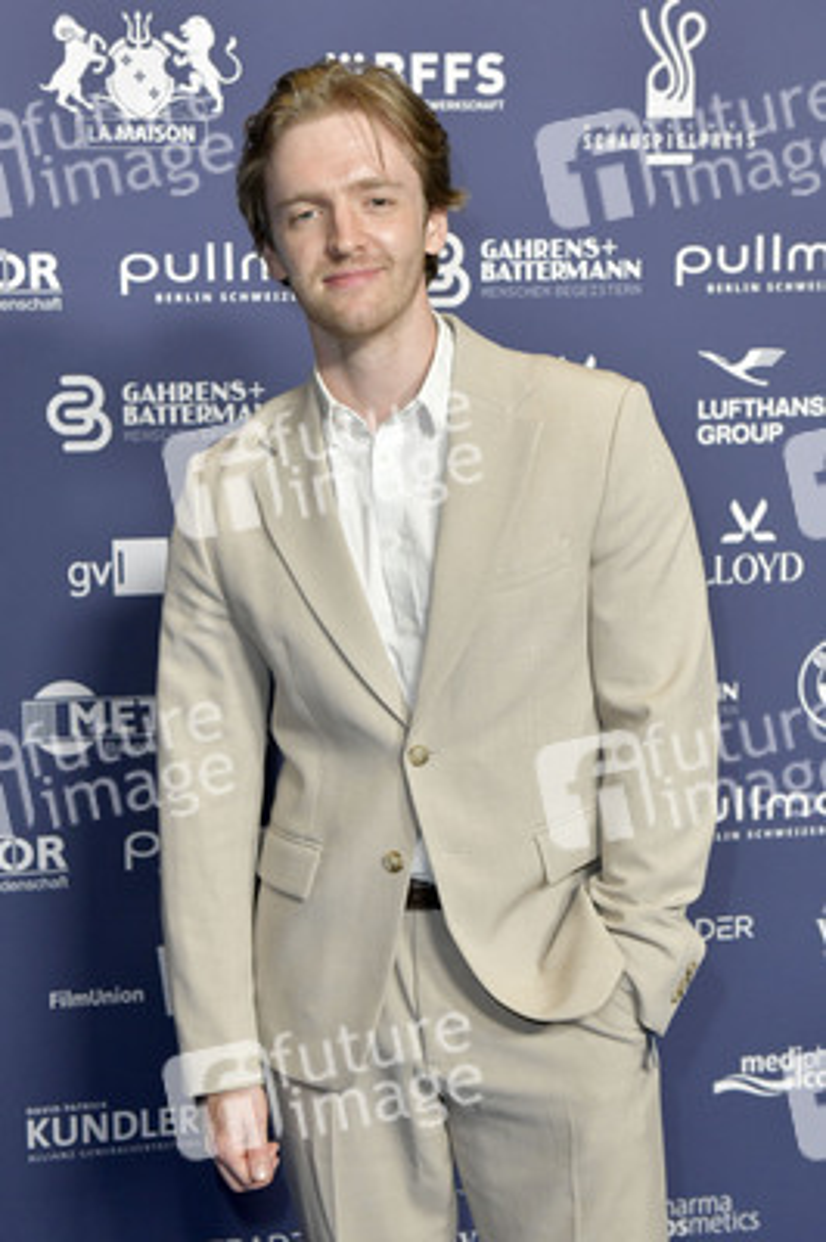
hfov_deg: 28.0
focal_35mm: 48
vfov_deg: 41.1
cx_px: 413
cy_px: 621
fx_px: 1655
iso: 2000
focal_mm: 48
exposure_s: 1/250
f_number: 6.3
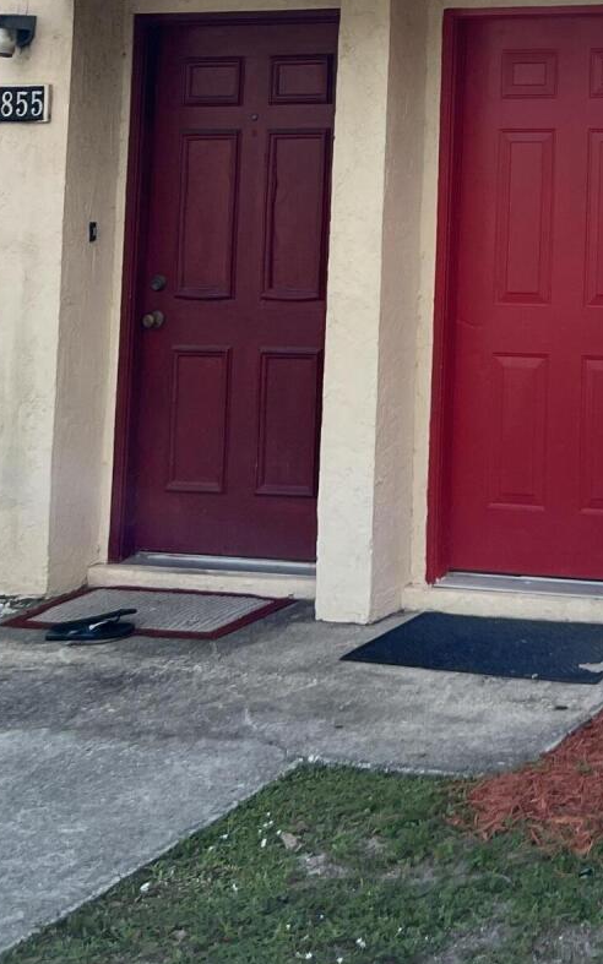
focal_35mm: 70
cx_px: 843
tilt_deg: +7.4
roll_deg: -0.4
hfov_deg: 17.2
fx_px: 1840
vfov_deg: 26.8
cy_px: -111
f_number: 1.5
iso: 50
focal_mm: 5.7
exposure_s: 1/2841
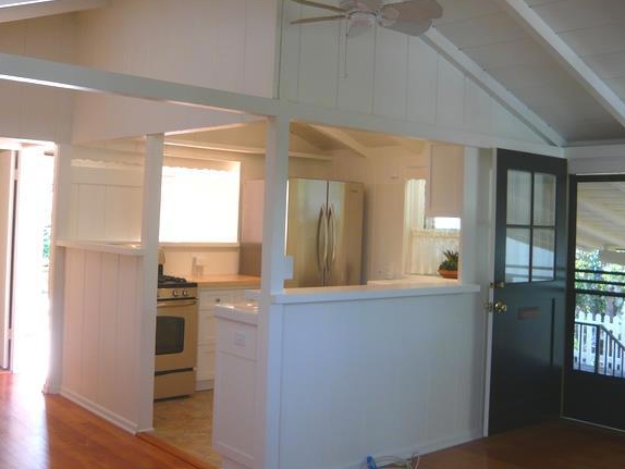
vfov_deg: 36.8
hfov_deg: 47.7
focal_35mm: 39
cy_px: 197
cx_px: 350
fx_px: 704
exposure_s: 1/50
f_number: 2.8
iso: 100
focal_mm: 4.6
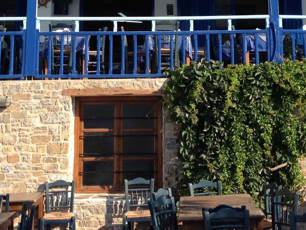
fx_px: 681
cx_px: 170
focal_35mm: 77
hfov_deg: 25.3
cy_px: 4
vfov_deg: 18.7
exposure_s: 1/812
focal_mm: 4.28
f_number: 2.4
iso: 50
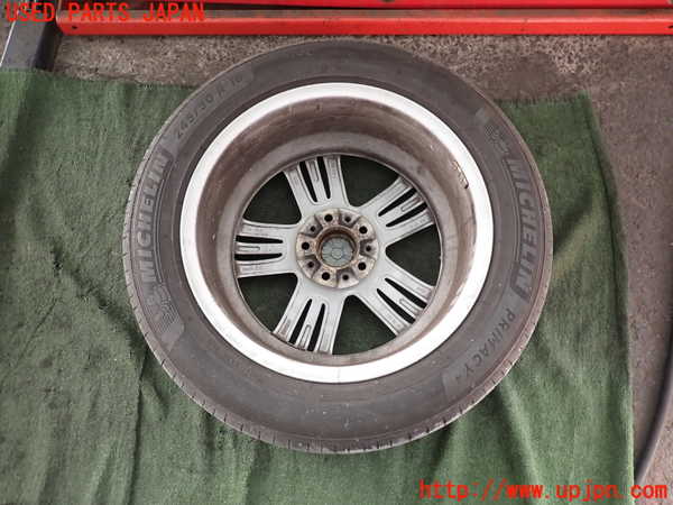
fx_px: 486
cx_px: 336
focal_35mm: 25
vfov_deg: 54.9
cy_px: 252
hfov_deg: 69.4
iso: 200
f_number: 2
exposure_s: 1/60
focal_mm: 4.5
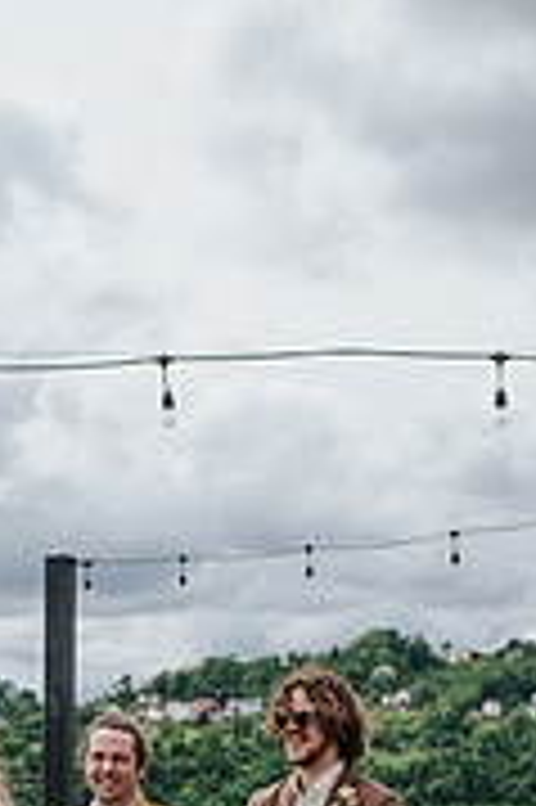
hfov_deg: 15.1
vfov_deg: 21.9
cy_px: 896
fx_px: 1969
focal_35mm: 88
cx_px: -70
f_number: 3.5
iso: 100
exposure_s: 1/1250
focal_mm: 35
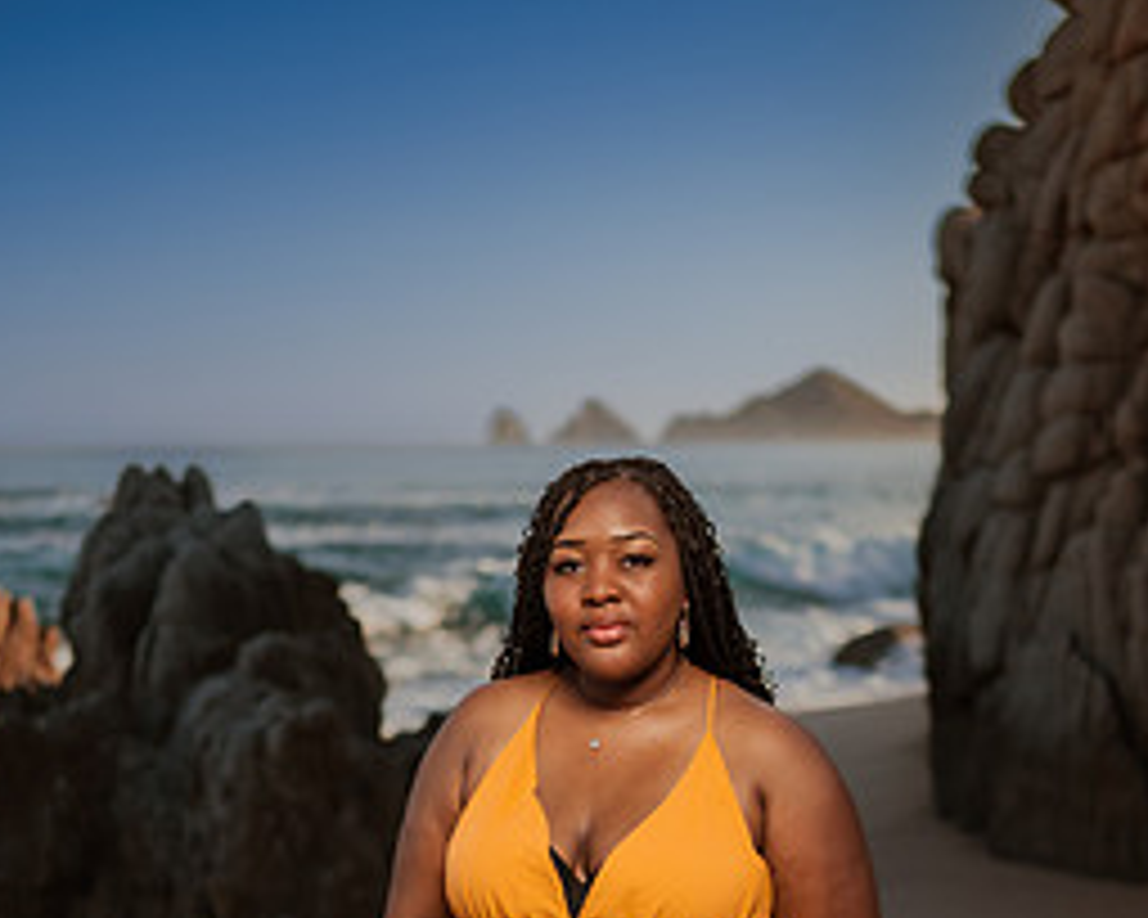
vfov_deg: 25.2
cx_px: 576
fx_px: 1971
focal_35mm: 58
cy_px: 882
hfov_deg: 32.5
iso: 100
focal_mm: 35
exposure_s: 1/2500
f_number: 1.8
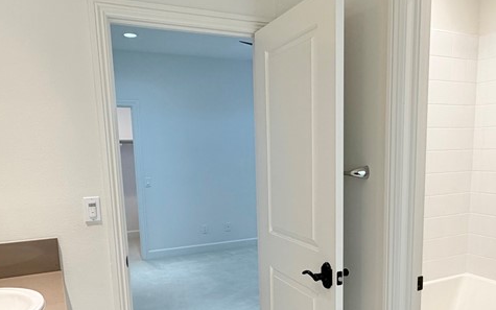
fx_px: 433
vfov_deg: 38.7
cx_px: 273
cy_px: 221
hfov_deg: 59.5
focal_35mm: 32
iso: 125
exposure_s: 1/120
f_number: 2.2
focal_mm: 2.22
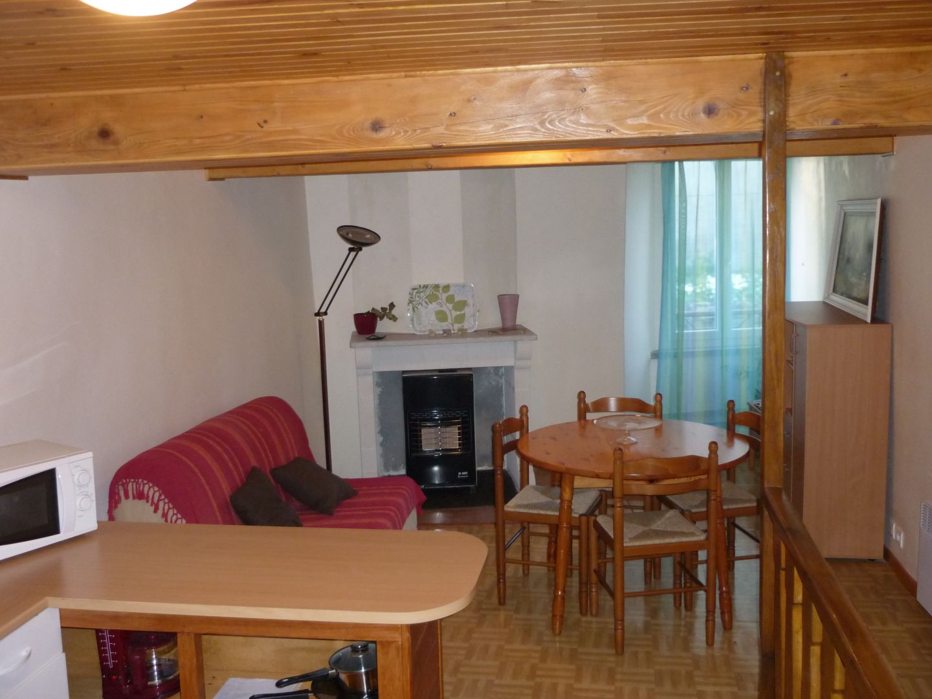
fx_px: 888
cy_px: 350
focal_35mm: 33
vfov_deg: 42.9
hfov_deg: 55.4
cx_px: 466
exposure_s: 1/30
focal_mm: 5.5
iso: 250
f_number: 2.8
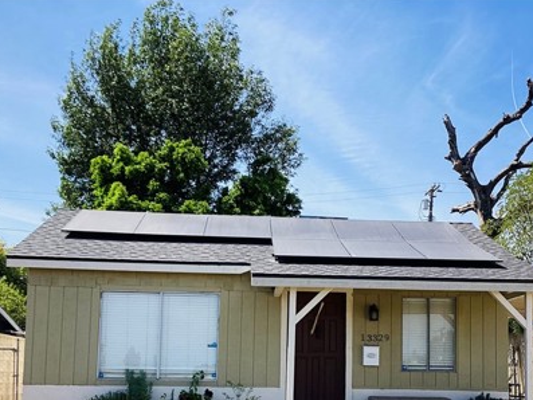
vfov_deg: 28.5
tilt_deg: +3.9
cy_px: 318
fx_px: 770
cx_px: 316
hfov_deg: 38.0
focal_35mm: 50
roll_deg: -2.2
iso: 25
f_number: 2.4
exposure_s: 1/1006
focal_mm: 3.3
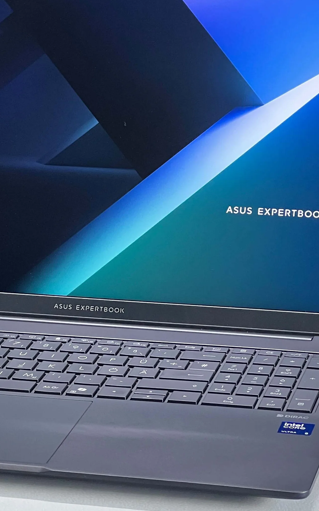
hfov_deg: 8.6
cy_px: 239
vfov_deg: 13.8
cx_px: 68
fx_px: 2114
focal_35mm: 152
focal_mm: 9
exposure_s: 1/62
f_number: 2.8
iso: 200
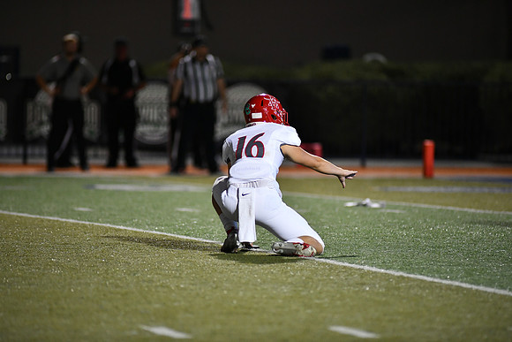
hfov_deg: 6.9
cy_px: 171
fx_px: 4267
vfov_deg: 4.6
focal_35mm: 300
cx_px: 256
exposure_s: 1/1000
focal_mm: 300
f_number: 2.8
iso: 2500
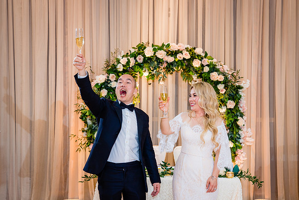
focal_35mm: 60
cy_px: 97
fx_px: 500
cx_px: 150
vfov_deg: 22.6
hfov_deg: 33.3
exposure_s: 1/160
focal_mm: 56
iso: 1000
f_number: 4
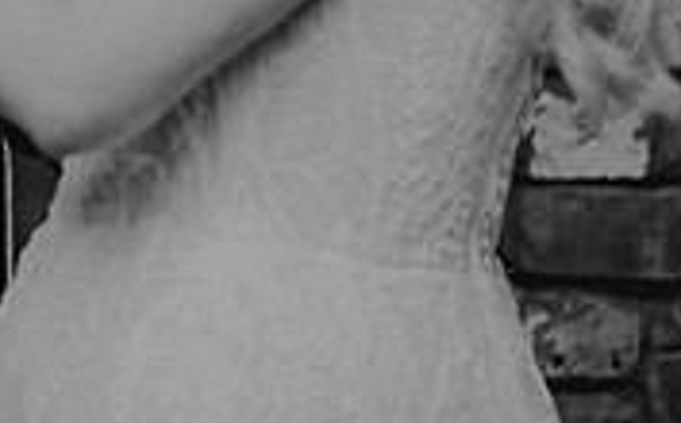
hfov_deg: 7.0
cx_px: -281
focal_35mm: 297
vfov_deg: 4.4
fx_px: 5503
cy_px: 93
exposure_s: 1/250
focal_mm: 85
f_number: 2
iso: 100
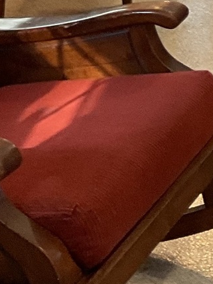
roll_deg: +0.6
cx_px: 523
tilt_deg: -10.6
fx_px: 1280
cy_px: -256
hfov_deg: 8.6
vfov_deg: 11.6
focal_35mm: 156
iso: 125
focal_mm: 3
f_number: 1.8
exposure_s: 1/60
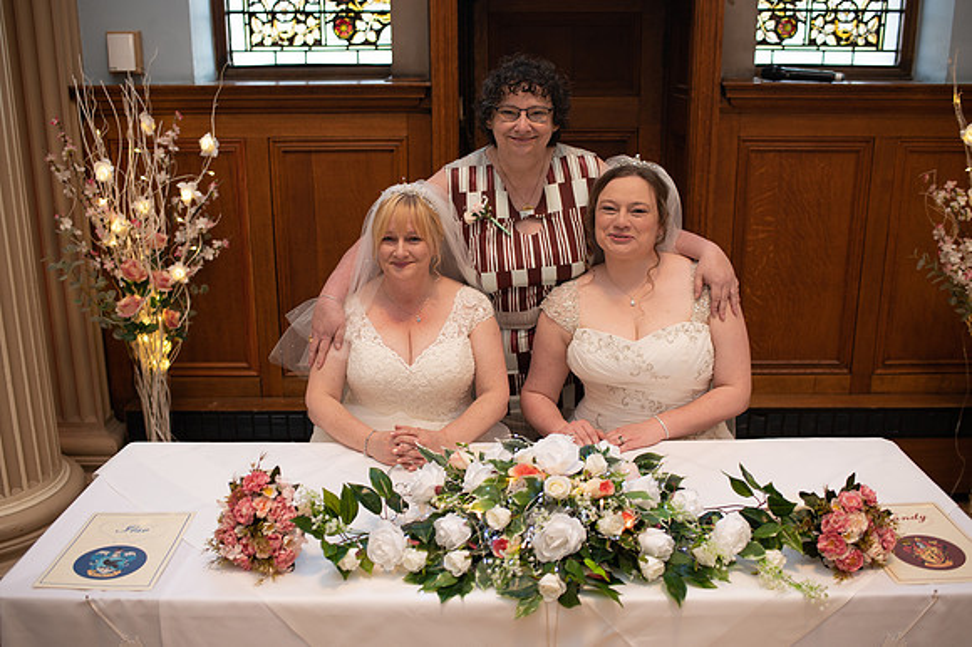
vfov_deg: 36.8
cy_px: 324
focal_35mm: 36
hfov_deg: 53.1
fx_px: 972
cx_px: 486
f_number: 2.5
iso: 250
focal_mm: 35
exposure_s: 1/80
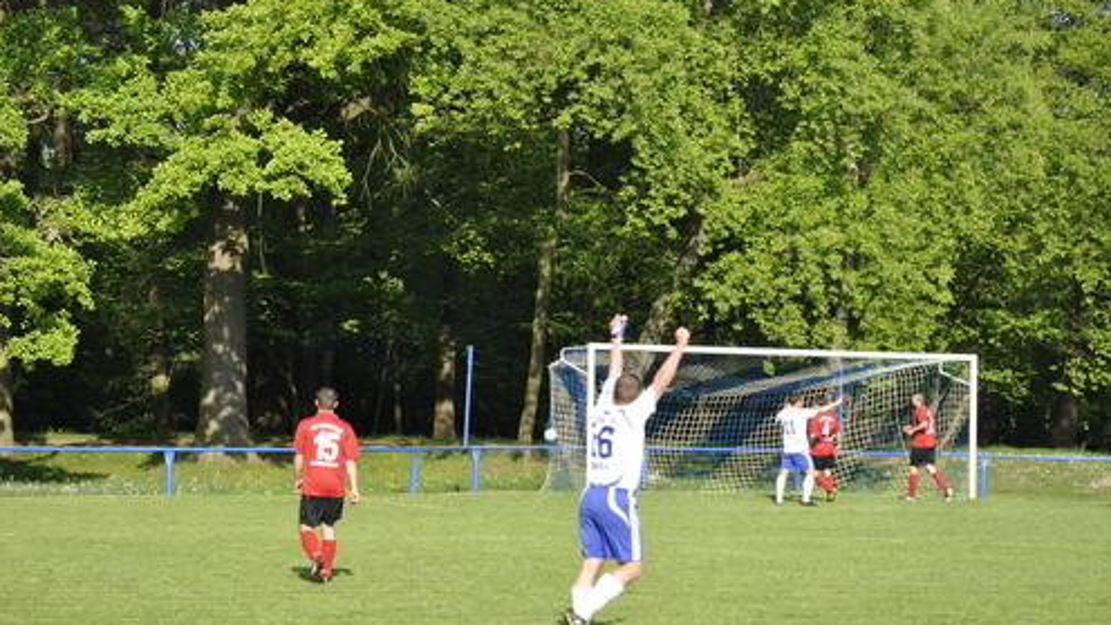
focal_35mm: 135
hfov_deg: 16.0
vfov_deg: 9.0
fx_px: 3963
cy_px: 341
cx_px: 556
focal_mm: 85
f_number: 8
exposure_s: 1/250
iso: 200
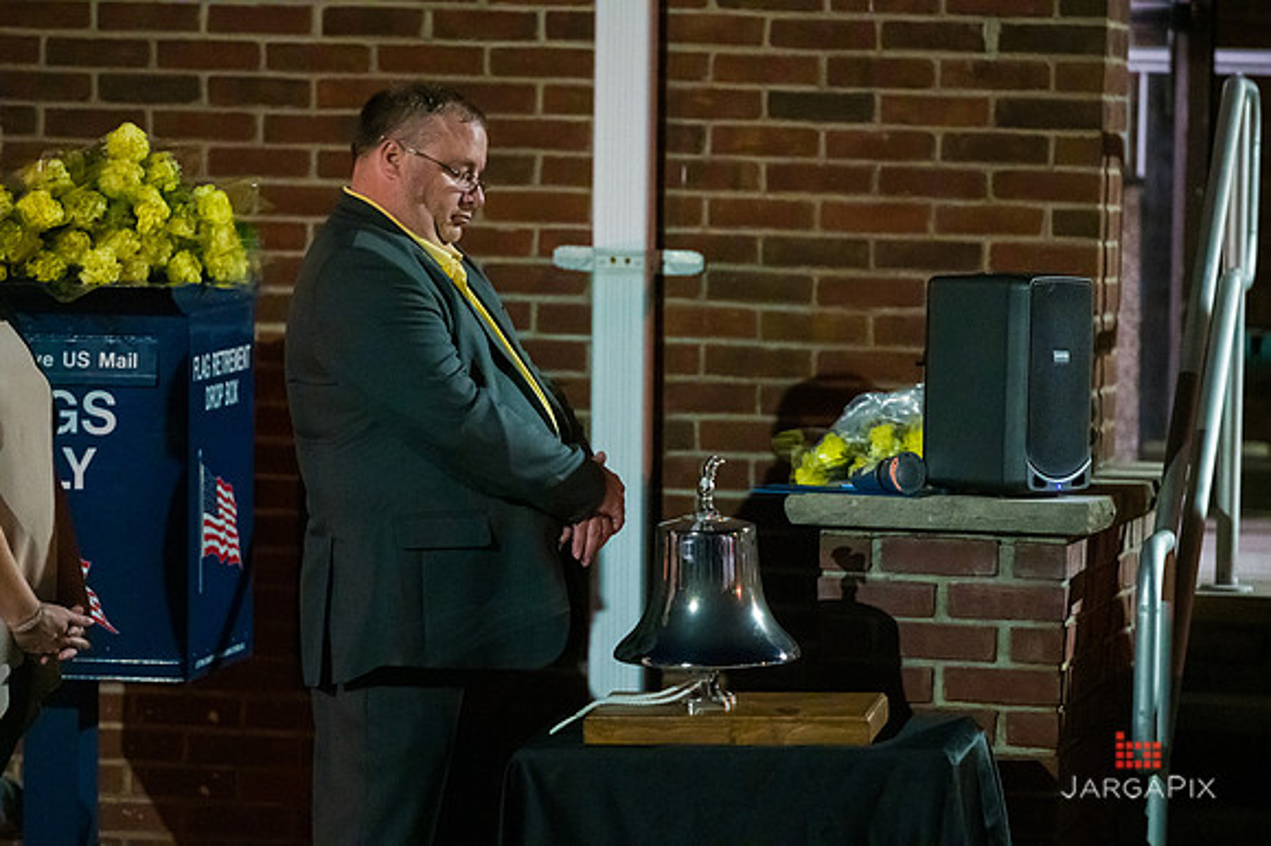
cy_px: 423
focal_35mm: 195
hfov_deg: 10.6
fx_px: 6880
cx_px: 636
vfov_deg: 7.0
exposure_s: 1/60
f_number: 3.2
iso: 12800
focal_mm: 195
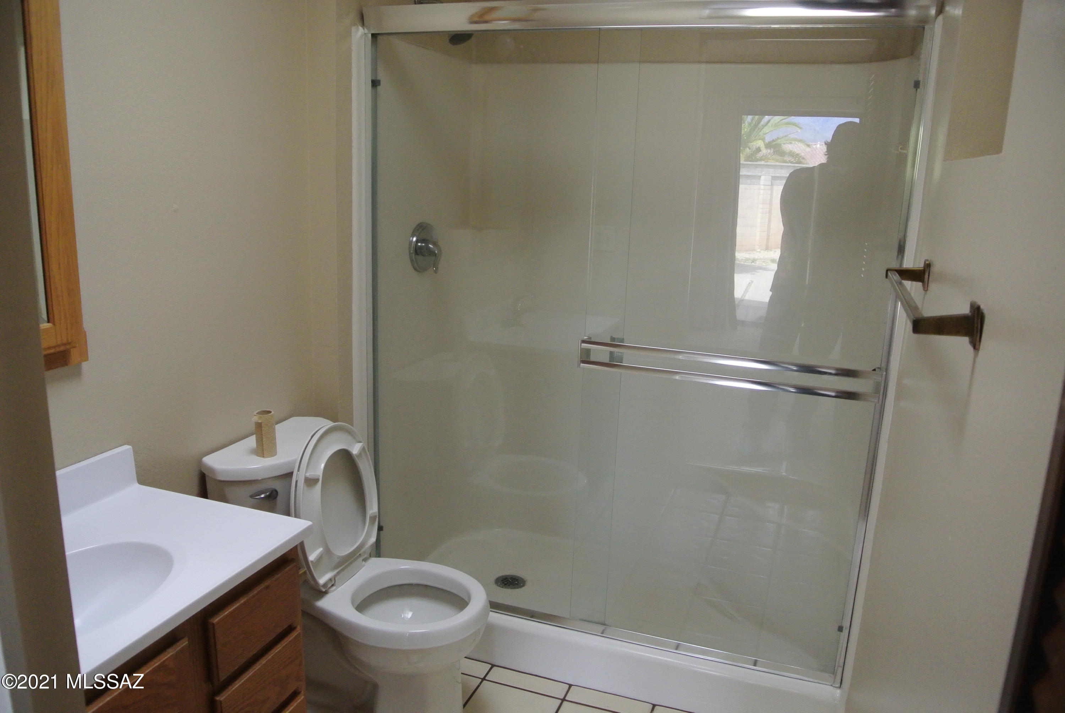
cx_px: 532
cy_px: 356
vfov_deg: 48.0
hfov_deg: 67.3
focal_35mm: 27
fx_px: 800
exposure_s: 1/500
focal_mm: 10
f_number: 3.5
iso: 640
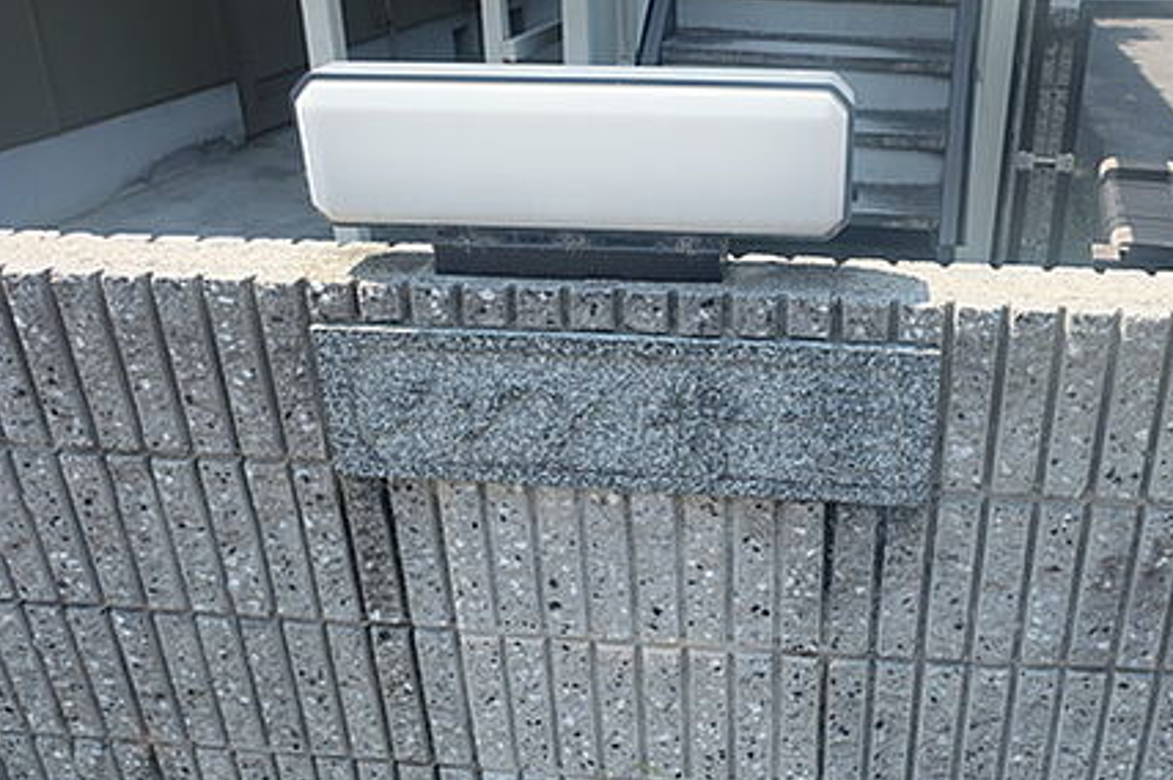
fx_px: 1172
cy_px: 472
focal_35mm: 36
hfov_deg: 52.3
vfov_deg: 36.7
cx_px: 764
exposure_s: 1/400
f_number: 6.4
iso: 400
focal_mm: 16
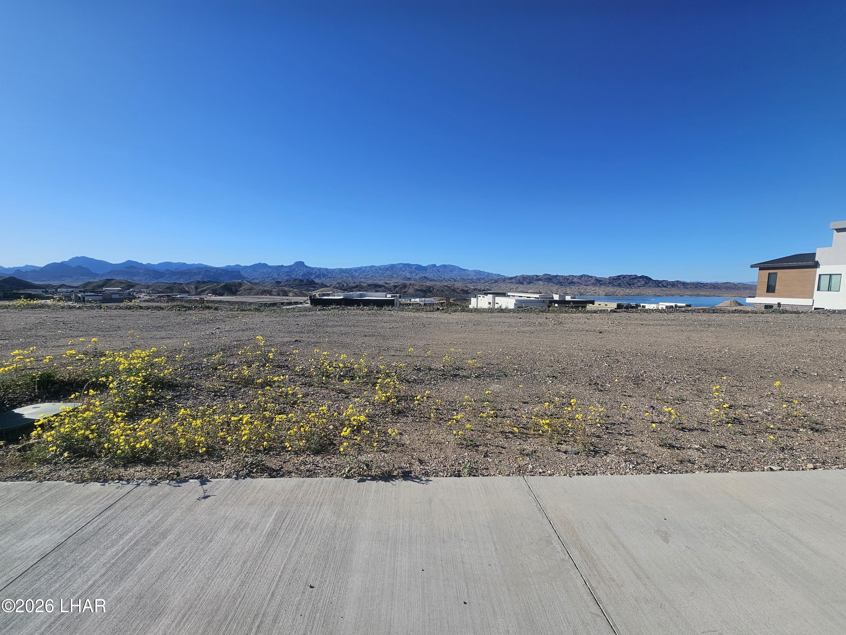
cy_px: 318
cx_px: 423
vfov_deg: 89.9
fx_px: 318
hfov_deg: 106.2
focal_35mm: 13
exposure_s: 1/3399
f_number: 2.2
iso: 50
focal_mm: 2.2
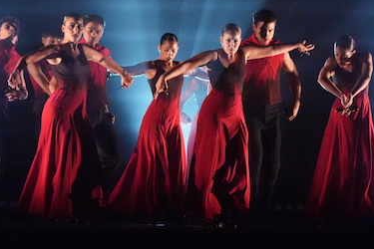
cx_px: 140
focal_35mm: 252
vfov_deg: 5.5
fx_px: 2618
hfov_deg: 8.2
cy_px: 86
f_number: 4
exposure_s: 1/200
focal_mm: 105
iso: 25600
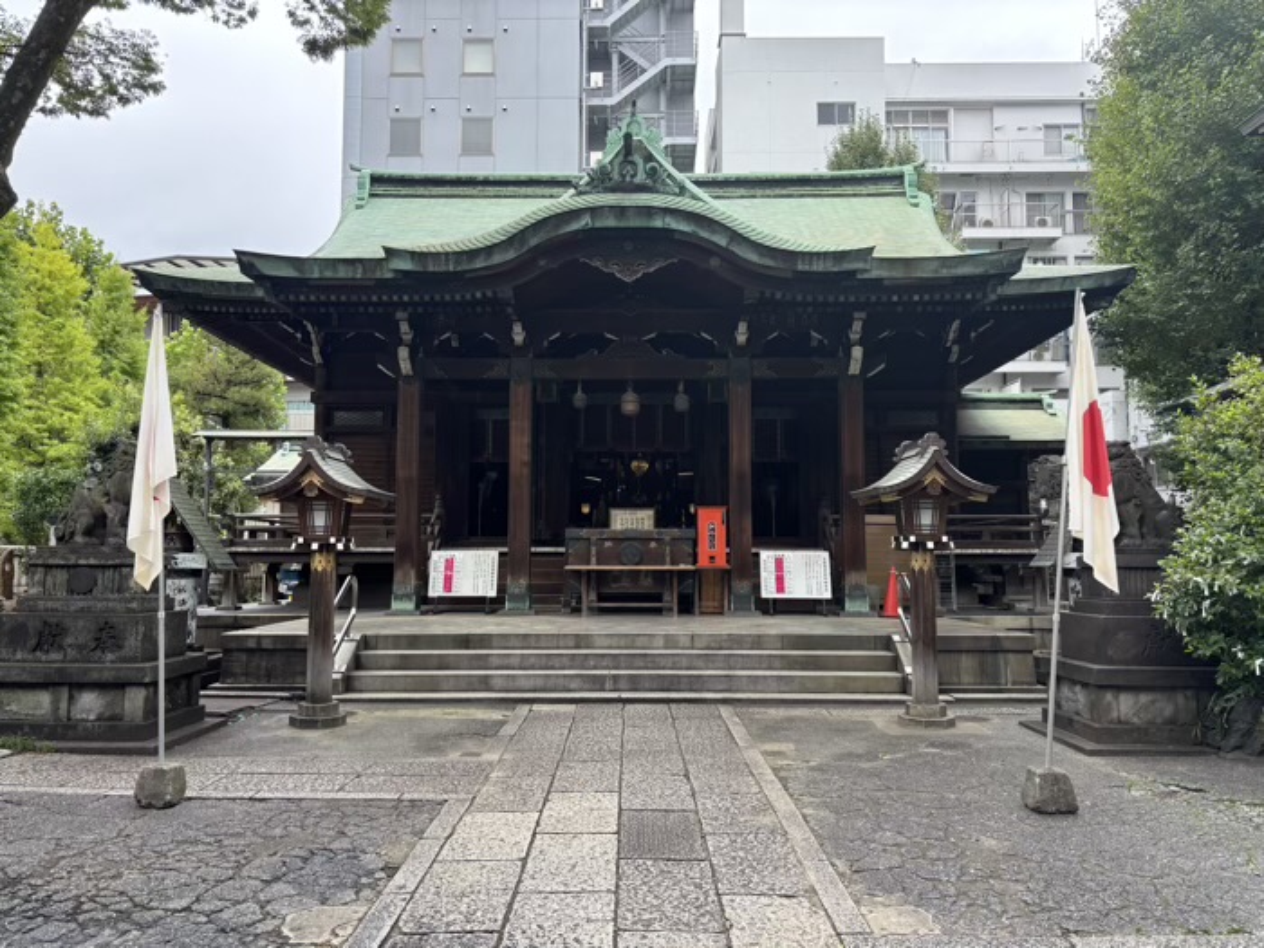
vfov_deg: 53.1
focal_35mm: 26
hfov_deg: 67.3
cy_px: 474
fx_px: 949
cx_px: 632
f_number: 1.6
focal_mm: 5.96
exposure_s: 1/670
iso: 50
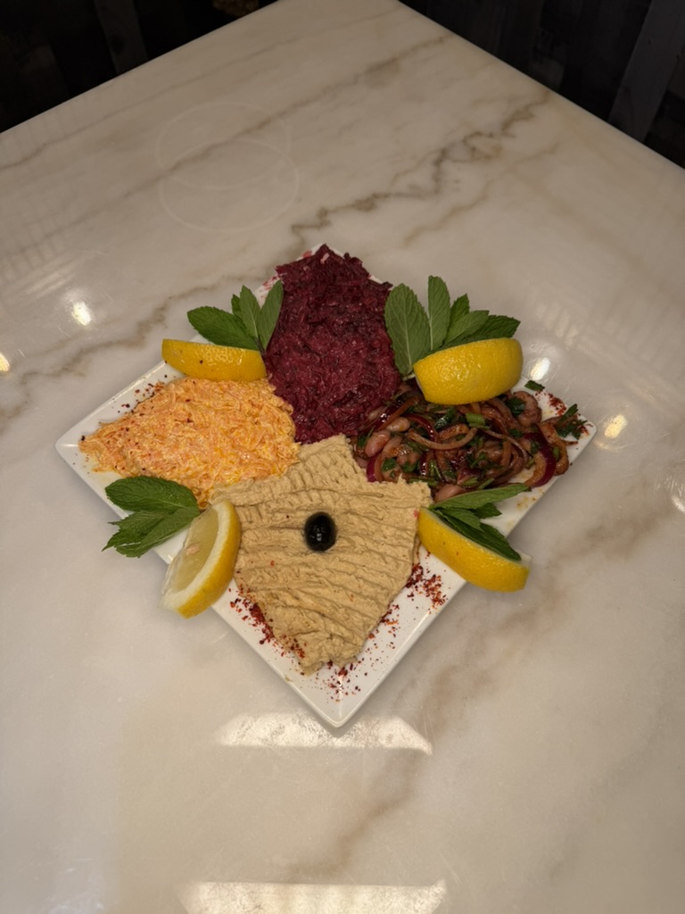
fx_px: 633
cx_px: 342
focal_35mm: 24
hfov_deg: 56.8
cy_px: 457
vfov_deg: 71.6
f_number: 1.78
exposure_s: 1/120
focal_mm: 6.76
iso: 64
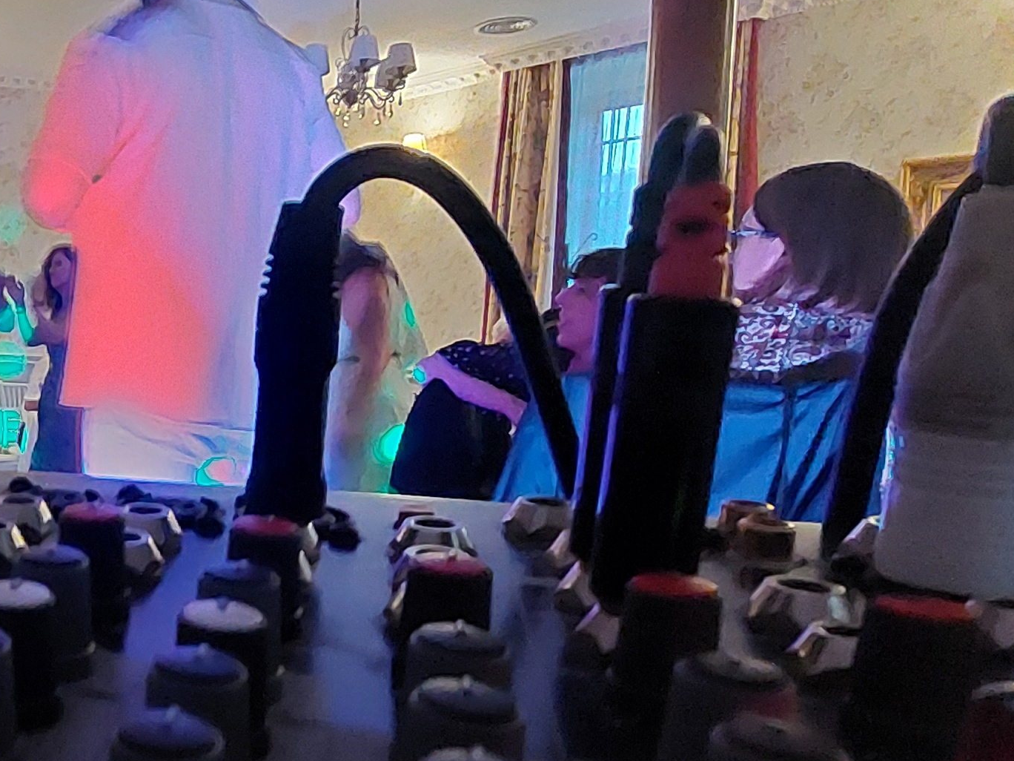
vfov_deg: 37.5
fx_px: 1113
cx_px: -117
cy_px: 464
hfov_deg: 39.5
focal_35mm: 38
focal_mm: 1.74
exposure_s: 1/10
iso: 800
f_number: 2.2
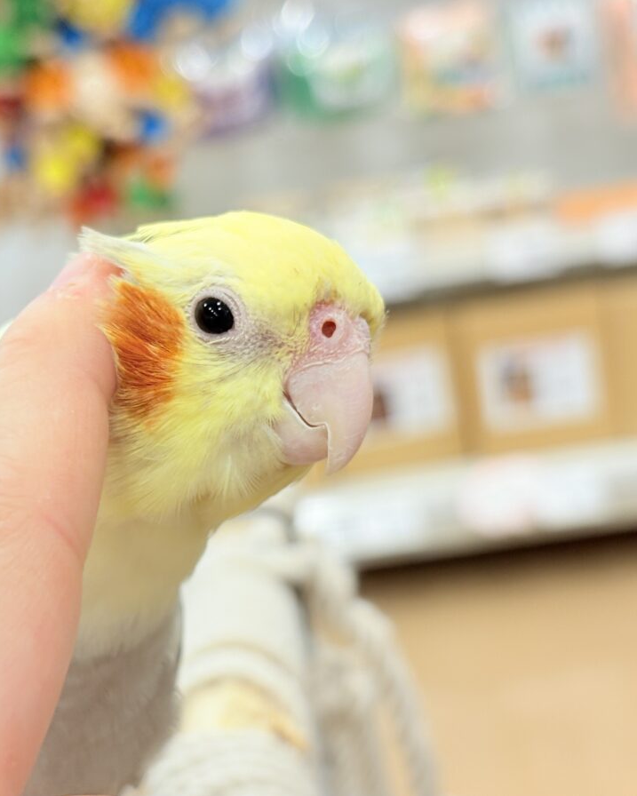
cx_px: 260
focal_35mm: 68
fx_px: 1602
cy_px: 398
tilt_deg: -10.3
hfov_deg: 22.5
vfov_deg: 27.9
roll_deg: +9.8
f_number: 1.6
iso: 50
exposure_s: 1/50
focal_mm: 5.96
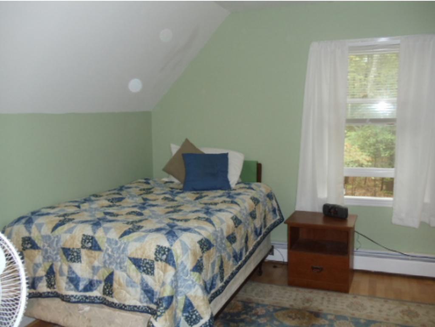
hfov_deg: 42.9
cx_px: 218
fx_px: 553
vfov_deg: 32.9
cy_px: 164
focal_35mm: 44
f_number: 3.5
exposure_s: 1/30
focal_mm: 6
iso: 200
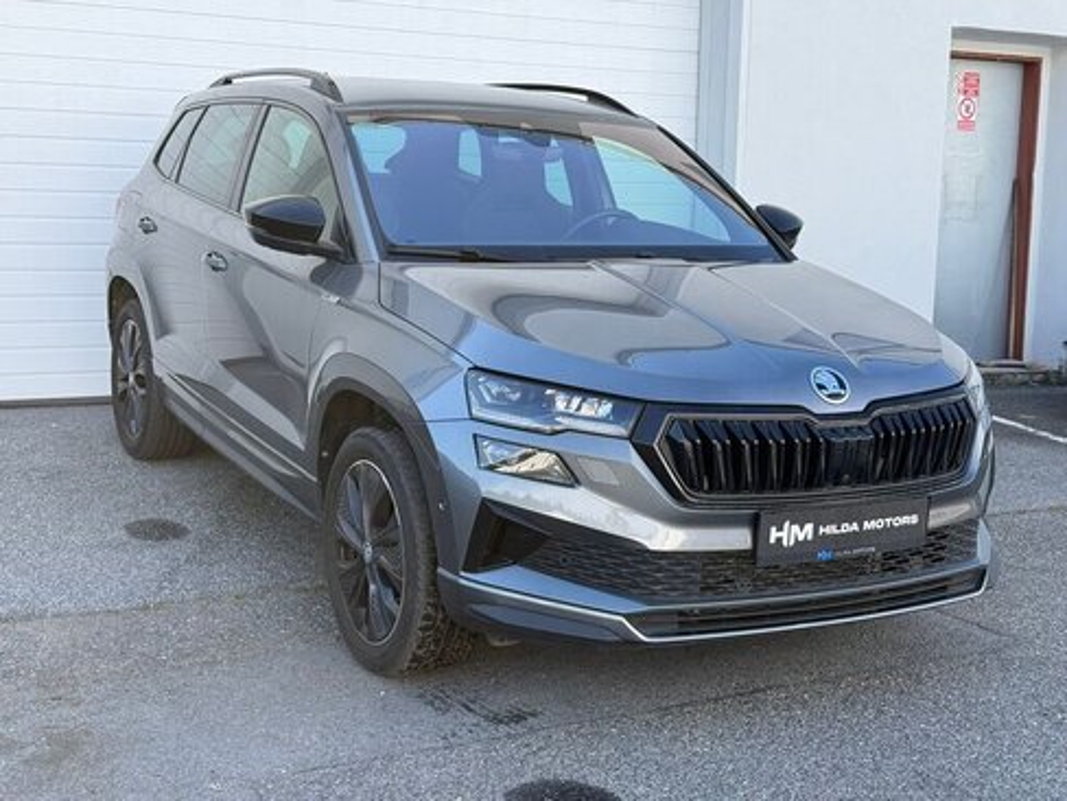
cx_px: 534
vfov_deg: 30.3
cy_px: 400
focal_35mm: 48
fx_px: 1480
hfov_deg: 39.7
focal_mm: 6.76
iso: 80
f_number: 1.78
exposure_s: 1/786
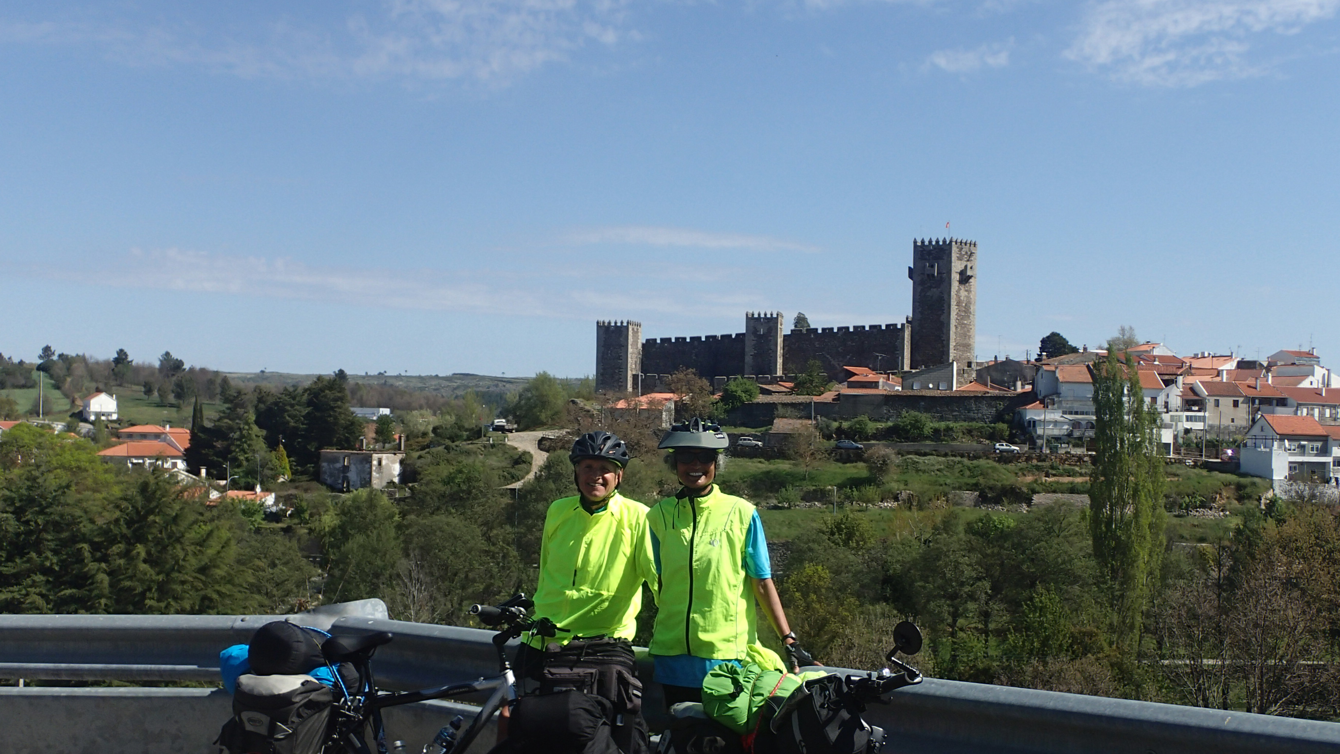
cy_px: 463
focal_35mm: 45
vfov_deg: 26.4
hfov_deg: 45.5
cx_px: 655
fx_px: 1599
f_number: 3.5
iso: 100
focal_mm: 6.86
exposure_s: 1/1000
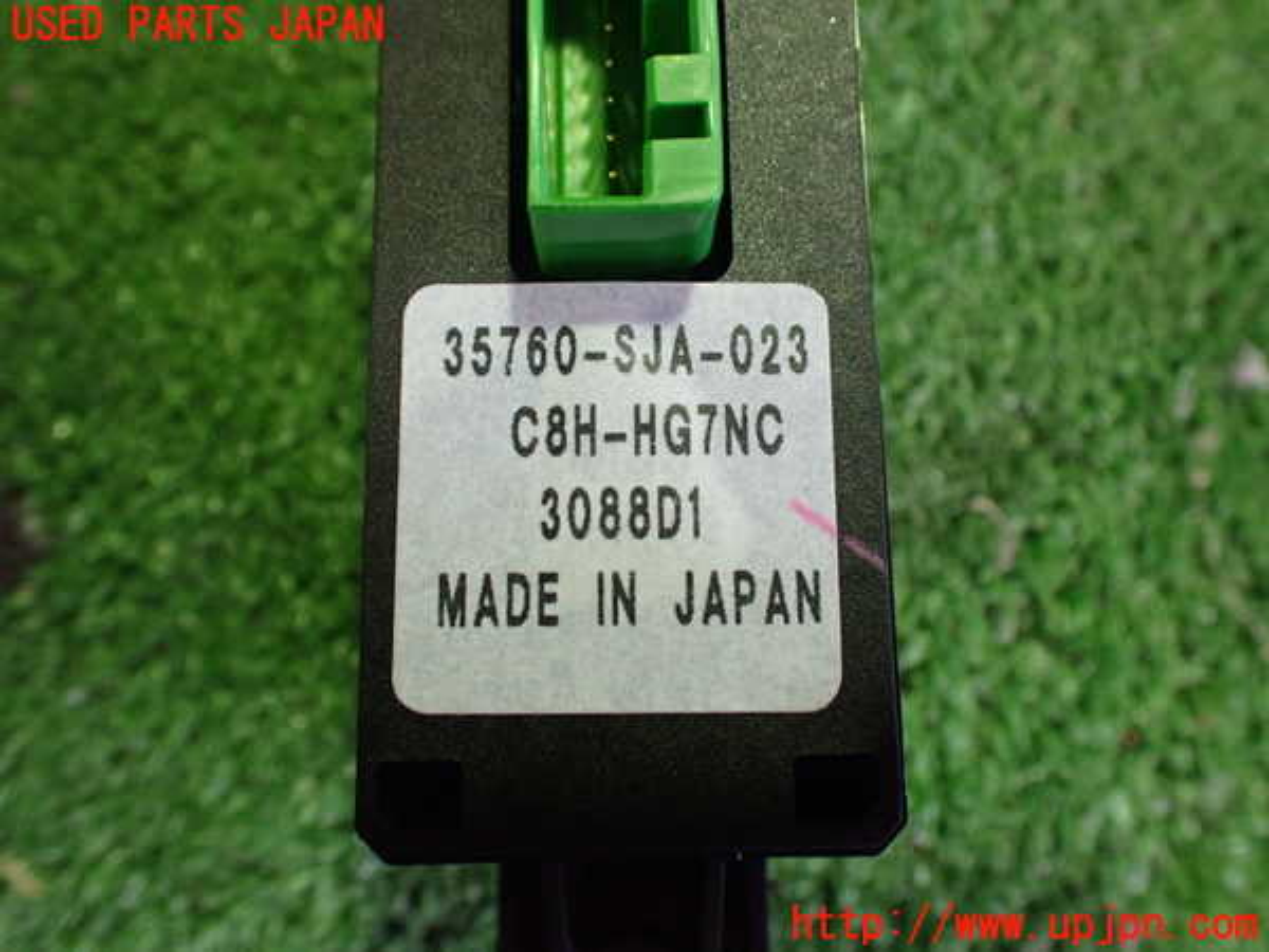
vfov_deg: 46.8
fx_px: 1100
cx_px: 634
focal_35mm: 30
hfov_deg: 60.0
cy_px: 476
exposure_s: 1/100
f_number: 2.3
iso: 800
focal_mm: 5.4
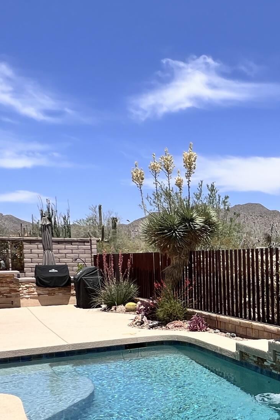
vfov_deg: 50.6
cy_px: 293
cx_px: 329
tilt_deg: -4.2
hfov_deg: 30.8
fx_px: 431
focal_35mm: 37
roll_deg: +0.1
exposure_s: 1/2016
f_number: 1.8
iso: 32
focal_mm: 1.57
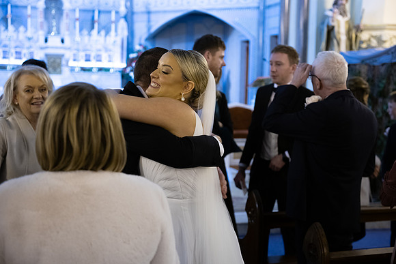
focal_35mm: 55
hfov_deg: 36.2
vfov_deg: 24.6
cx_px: 198
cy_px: 132
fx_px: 605
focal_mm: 55
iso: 1250
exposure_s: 1/160
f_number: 3.5
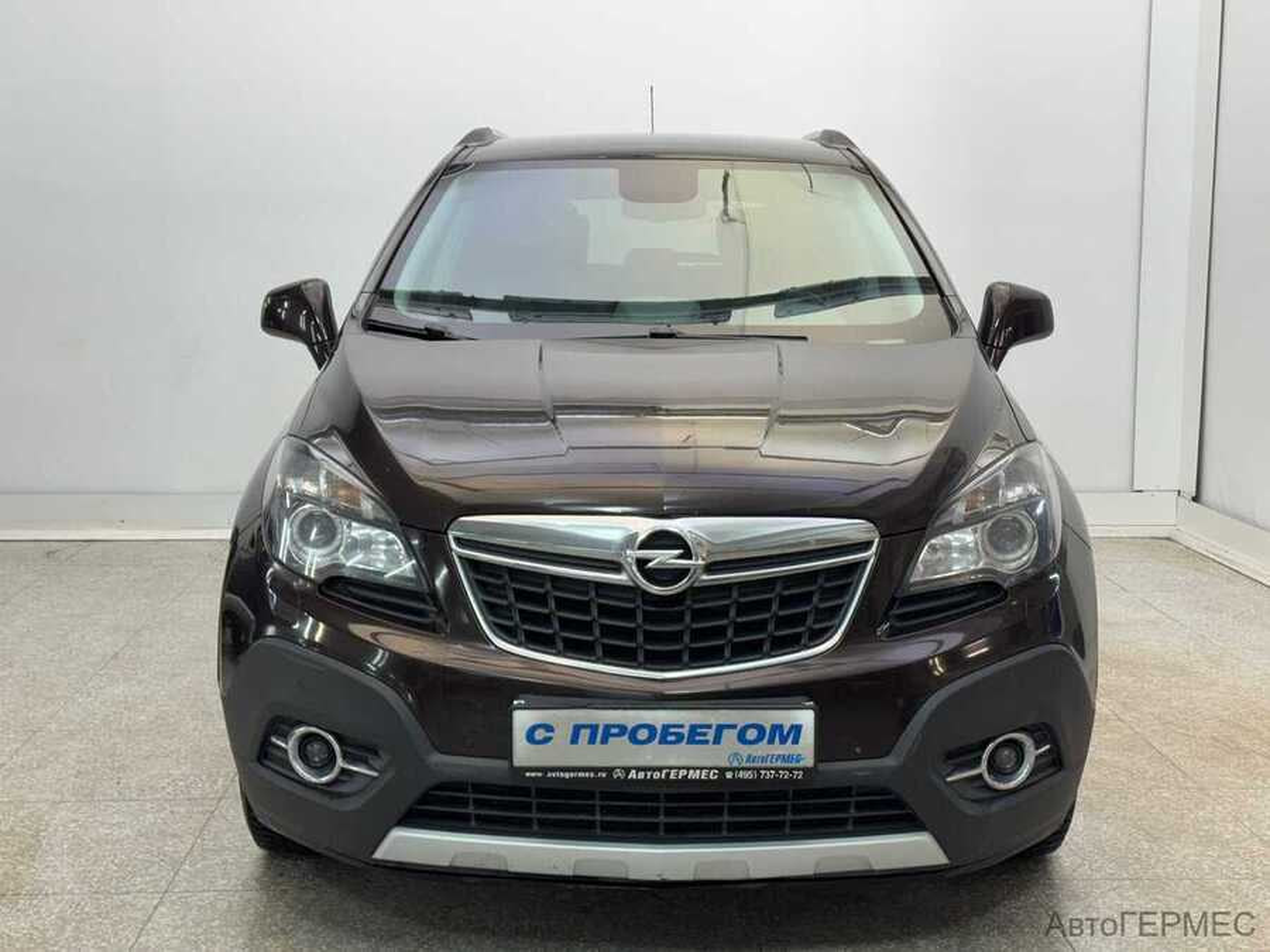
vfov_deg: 30.3
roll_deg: -0.4
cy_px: 476
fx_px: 1761
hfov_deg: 39.7
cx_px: 635
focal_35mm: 48
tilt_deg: -9.9
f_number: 1.78
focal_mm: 6.76
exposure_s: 1/50
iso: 50
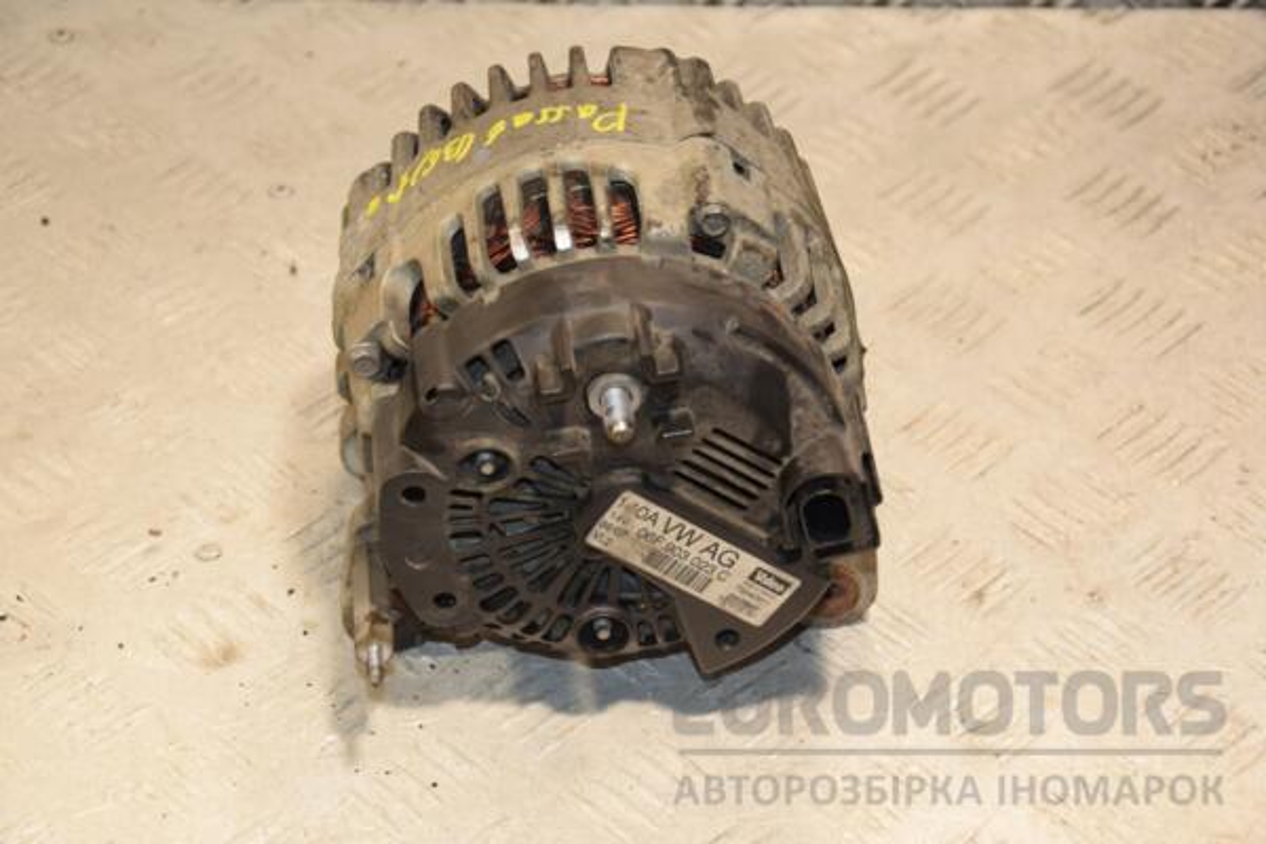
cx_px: 633
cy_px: 422
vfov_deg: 14.7
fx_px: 3270
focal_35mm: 93
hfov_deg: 21.9
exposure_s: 1/200
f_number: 5.3
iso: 800
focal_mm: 62
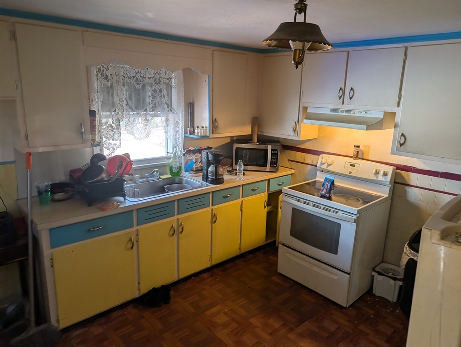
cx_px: 230
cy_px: 174
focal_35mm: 24
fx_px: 320
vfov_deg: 56.9
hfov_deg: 71.5
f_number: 1.68
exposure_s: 1/34.2
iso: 20
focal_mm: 6.9
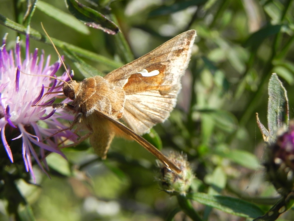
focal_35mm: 105
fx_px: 892
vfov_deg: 14.1
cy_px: 110
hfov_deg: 18.7
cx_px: 147
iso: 160
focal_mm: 18.8
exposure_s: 1/532
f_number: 5
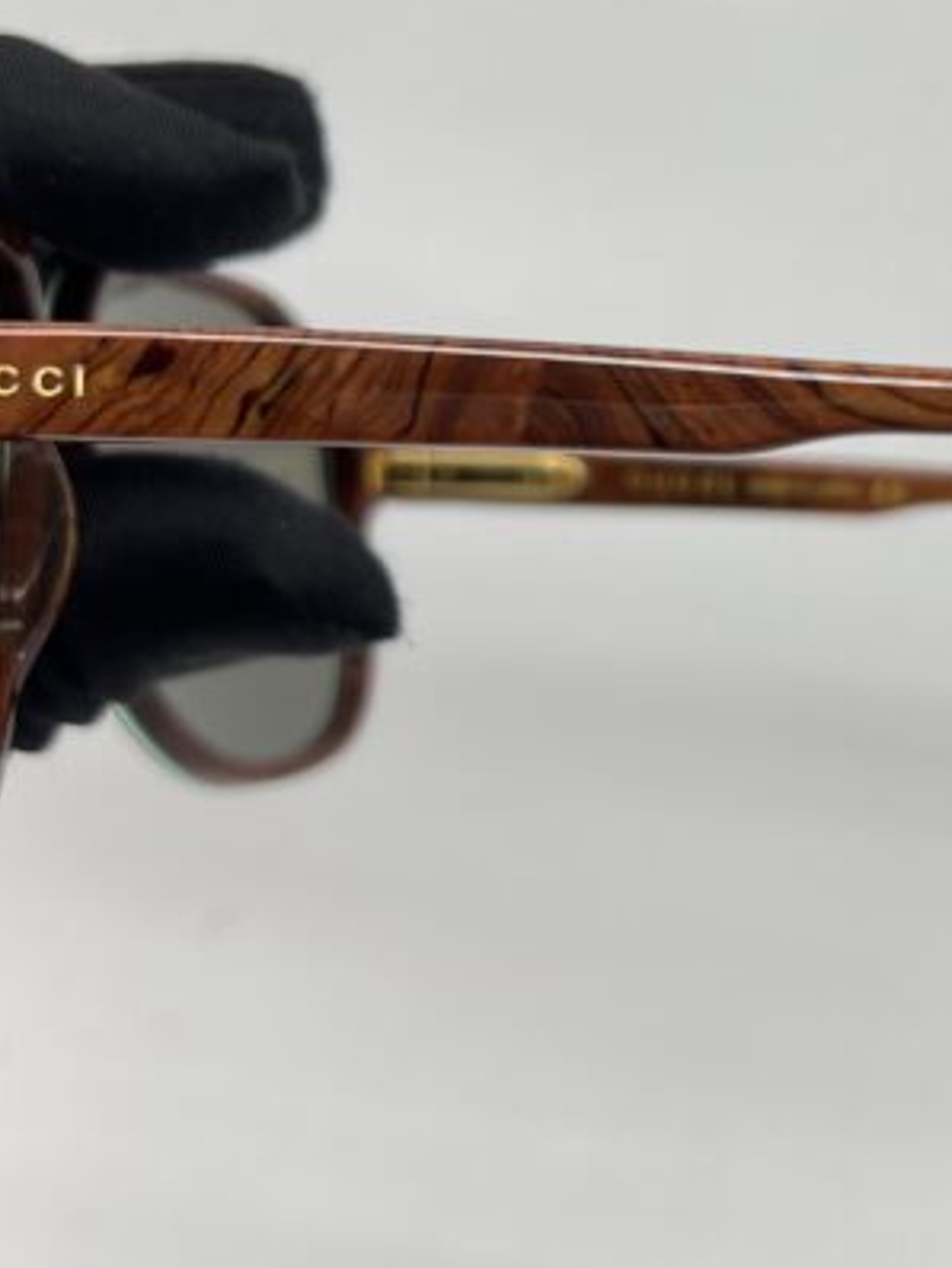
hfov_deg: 21.4
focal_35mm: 67
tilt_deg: -30.9
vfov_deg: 28.9
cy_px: 543
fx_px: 2456
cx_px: 869
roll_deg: +0.3
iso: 32
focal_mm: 5.7
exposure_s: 1/137
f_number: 1.5
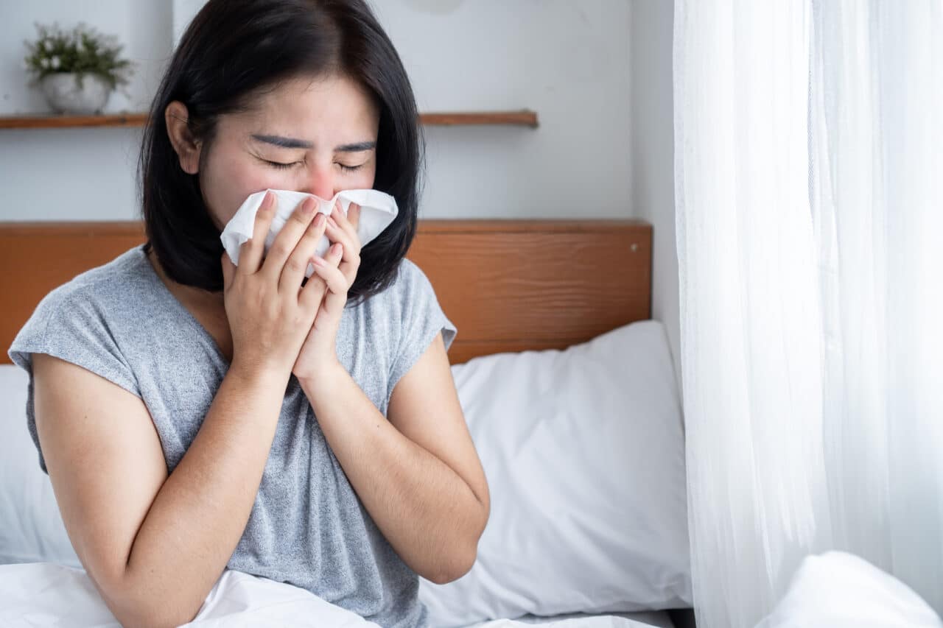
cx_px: 472
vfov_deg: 25.7
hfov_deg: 37.9
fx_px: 1375
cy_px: 314
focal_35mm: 52
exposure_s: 1/160
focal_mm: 35
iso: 100
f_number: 2.8
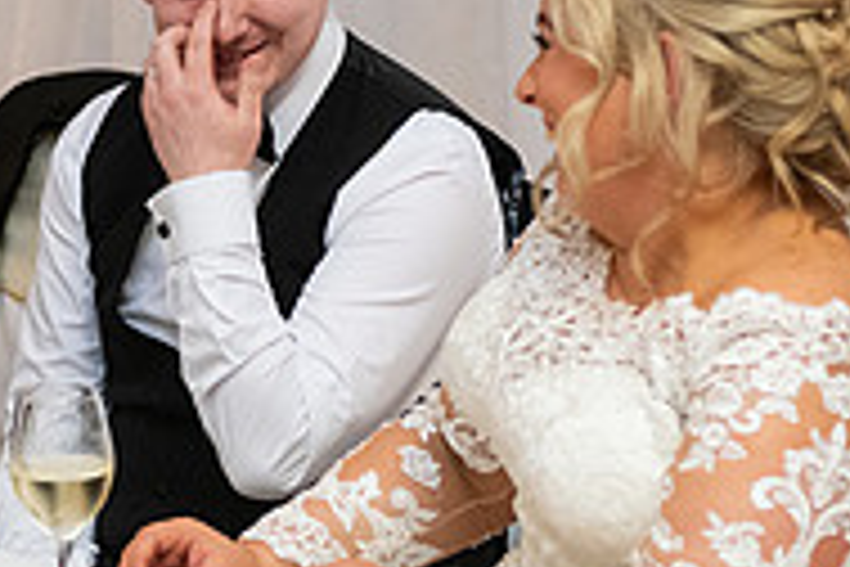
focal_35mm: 178
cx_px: 85
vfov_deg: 7.7
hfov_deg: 11.5
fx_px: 4202
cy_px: -7
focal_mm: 58
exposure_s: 1/160
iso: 1250
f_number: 3.5
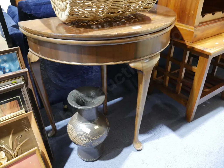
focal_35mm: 28
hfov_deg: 63.4
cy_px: 84
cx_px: 112
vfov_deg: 49.8
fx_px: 181
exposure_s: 1/60
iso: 2500
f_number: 4
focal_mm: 14
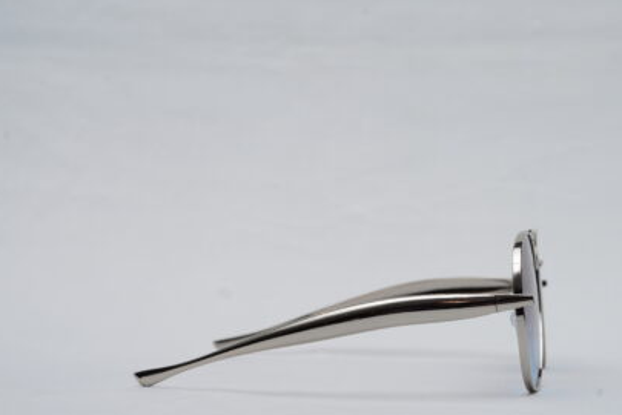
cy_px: 278
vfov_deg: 18.4
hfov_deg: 27.2
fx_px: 1278
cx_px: 402
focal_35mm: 74
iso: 100
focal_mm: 50
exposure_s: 1/160
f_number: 9
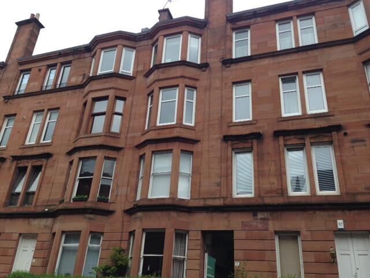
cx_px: 185
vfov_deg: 42.9
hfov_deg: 55.4
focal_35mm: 33
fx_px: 353
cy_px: 139
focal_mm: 4.12
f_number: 2.4
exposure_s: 1/502
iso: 50
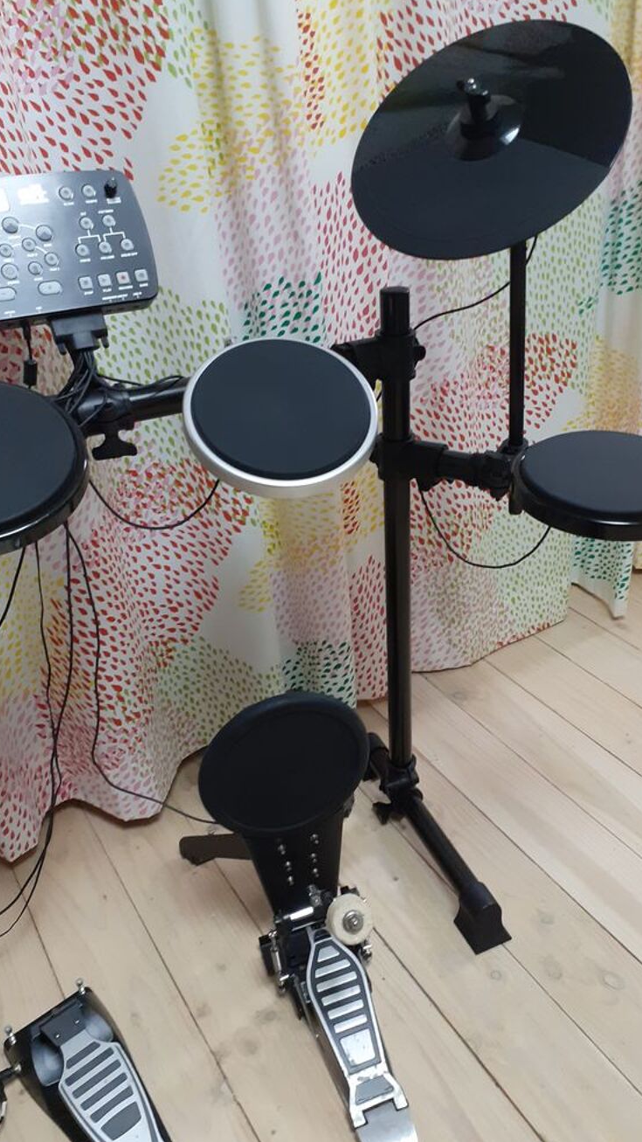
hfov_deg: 38.9
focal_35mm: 30
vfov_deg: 64.3
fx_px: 908
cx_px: 361
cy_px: 567
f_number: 1.9
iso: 200
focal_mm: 3.6
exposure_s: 1/50
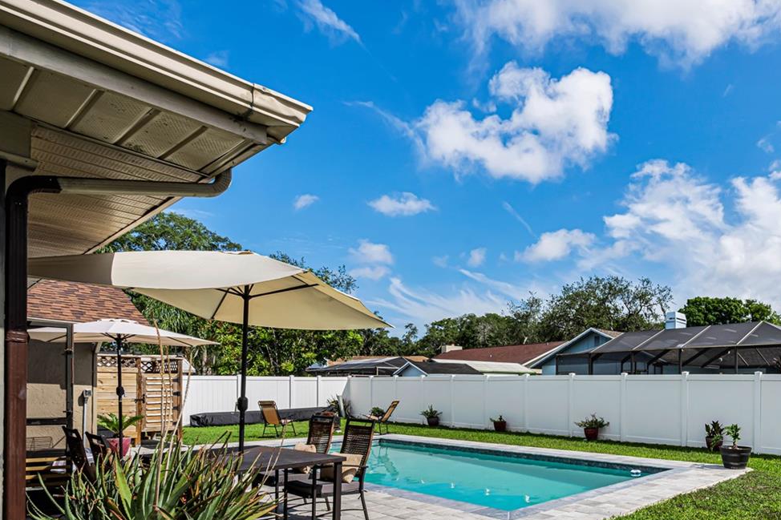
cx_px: 597
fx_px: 499
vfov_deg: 52.7
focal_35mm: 23
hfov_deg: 70.4
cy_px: 388
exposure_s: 1/200
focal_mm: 14
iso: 100
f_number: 14
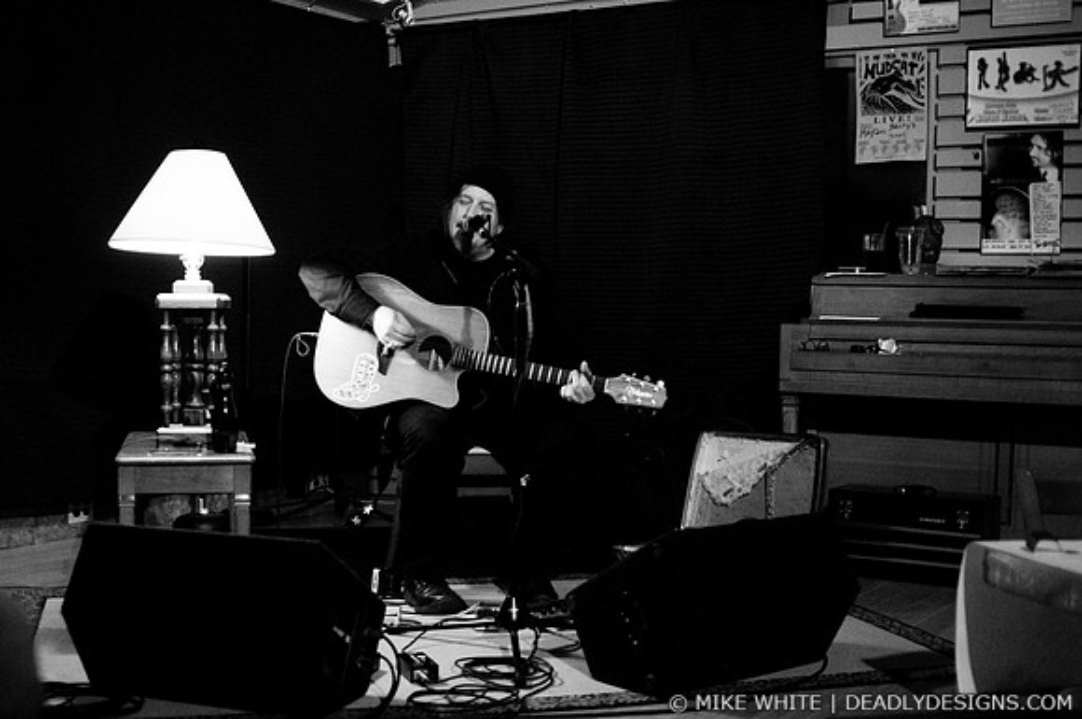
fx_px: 1351
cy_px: 360
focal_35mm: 45
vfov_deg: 29.8
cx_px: 541
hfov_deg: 43.7
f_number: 1.8
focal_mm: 30
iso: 1000
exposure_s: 1/80
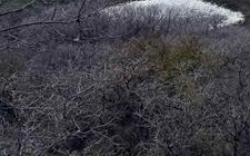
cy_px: -38
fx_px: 789
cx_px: 503
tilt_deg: -11.0
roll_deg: +0.9
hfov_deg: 14.7
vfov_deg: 11.0
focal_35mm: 116
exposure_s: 1/5814
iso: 80
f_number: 1.78
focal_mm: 6.76
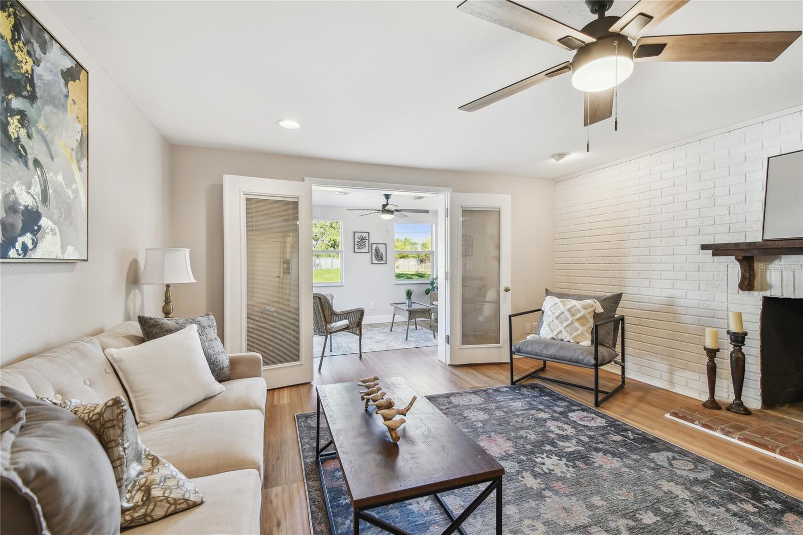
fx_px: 334
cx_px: 402
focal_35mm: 15
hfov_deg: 100.4
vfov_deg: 77.3
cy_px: 268
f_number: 7.1
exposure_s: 1/13
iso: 100
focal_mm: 10
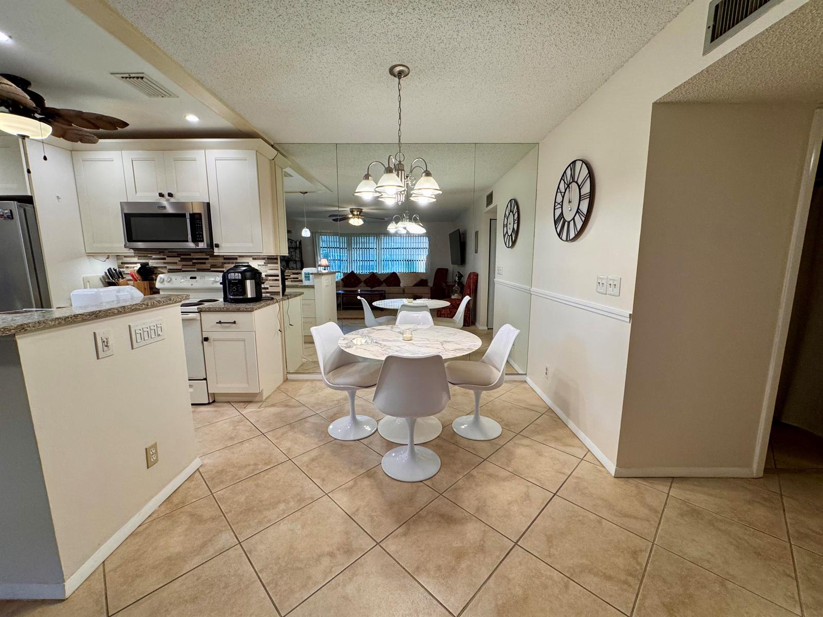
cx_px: 412
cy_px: 308
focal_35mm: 14
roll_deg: -0.3
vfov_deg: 85.7
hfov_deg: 102.1
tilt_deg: -8.9
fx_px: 333
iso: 160
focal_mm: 2.22
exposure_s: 1/120
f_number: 2.2
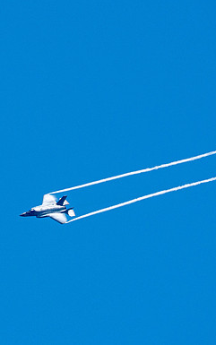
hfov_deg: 1.2
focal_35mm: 1124
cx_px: -29
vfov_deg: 1.9
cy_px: 152
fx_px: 10575
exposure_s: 1/1250
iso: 640
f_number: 10
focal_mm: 400
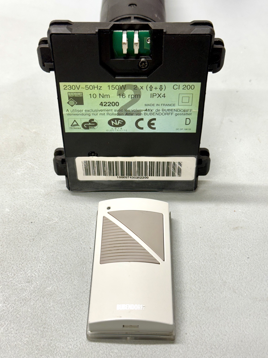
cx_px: 134
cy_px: 179
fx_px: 495
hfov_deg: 30.3
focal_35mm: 48
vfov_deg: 39.7
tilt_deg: -48.6
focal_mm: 6.76
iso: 64
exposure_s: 1/50
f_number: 1.78
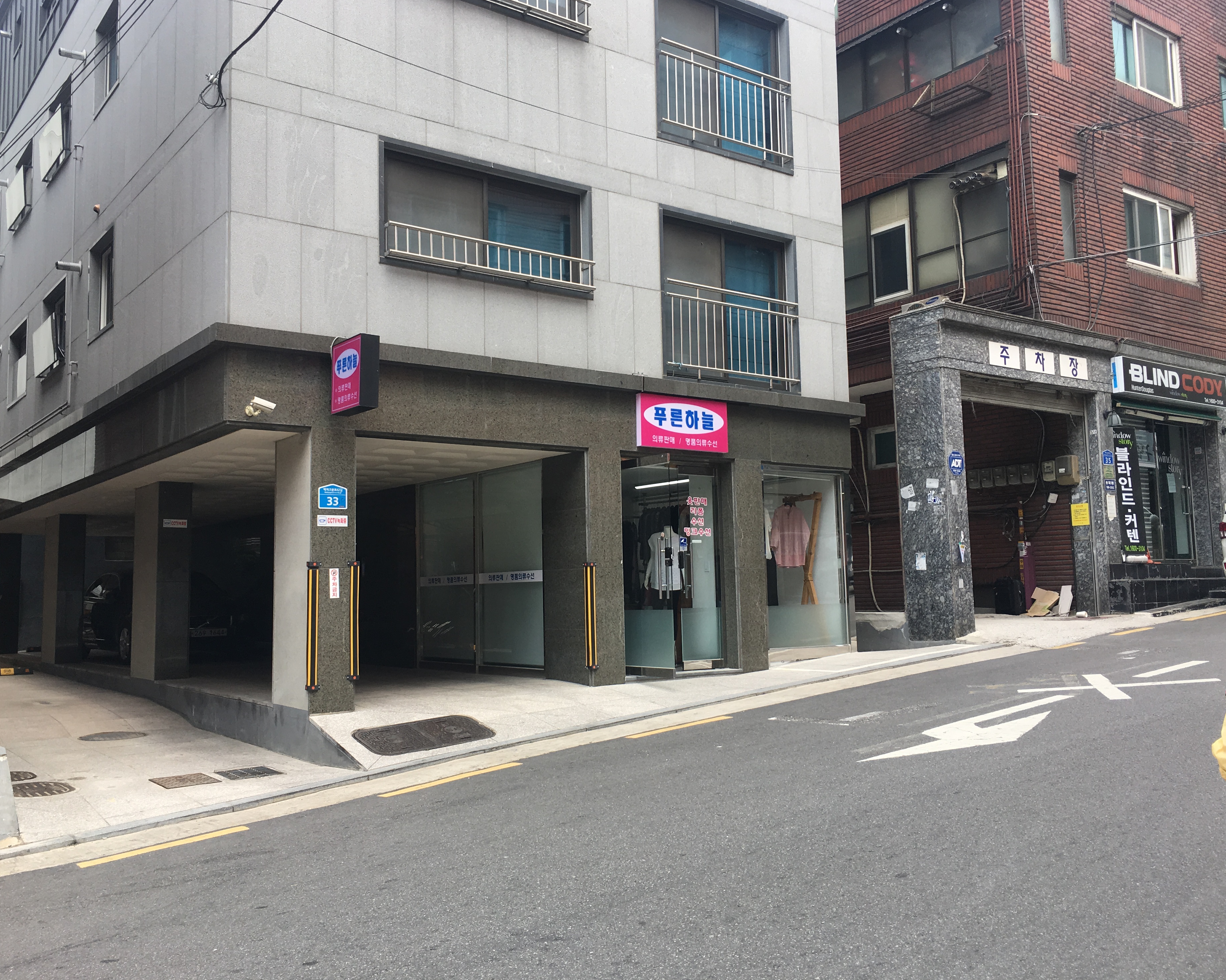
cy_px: 480
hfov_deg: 57.2
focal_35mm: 31
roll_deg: +0.7
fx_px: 1125
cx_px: 594
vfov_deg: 47.1
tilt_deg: +5.6
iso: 25
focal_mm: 4.15
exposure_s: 1/327
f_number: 2.2
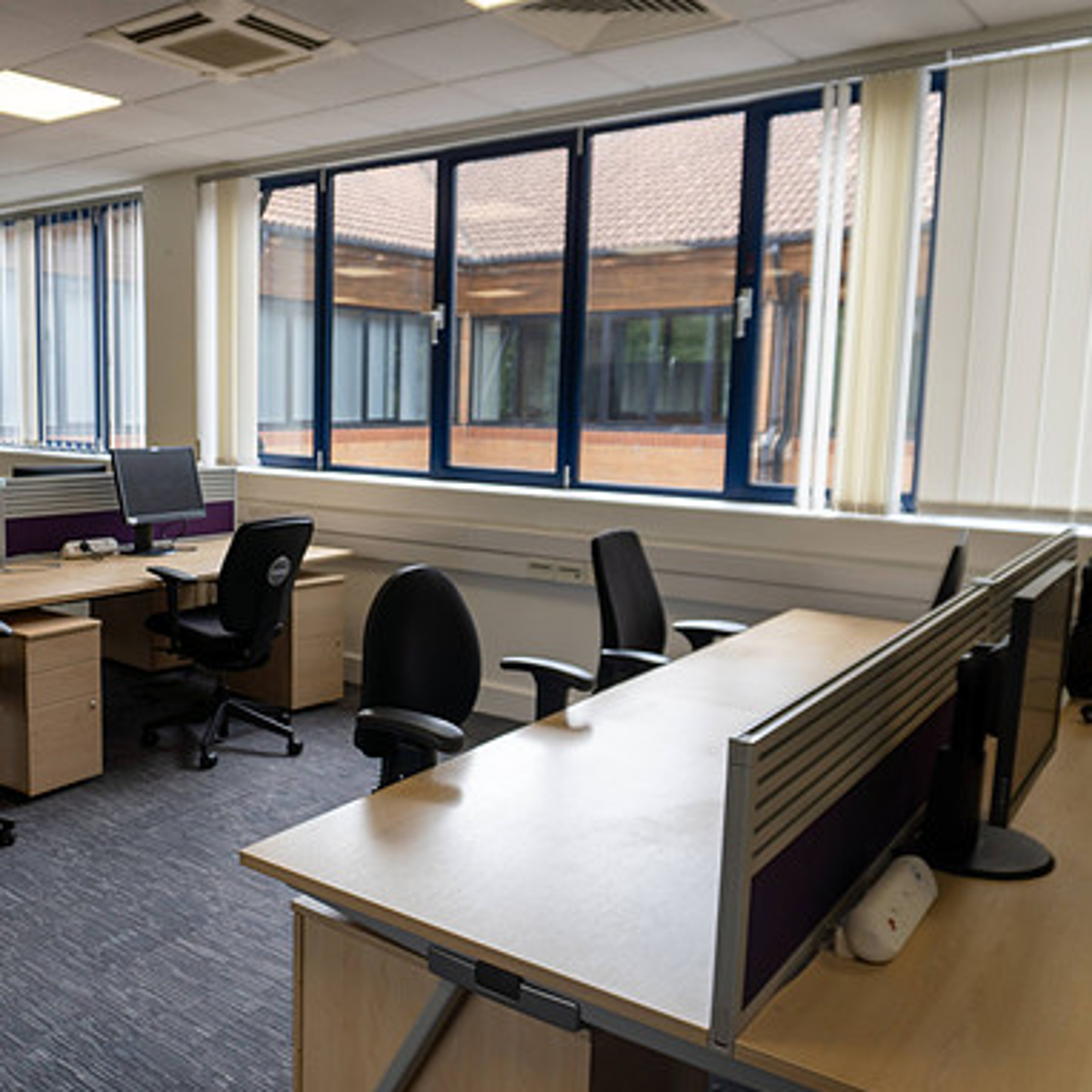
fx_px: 1106
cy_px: 550
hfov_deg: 51.4
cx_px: 349
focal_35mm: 31
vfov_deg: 52.5
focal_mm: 16
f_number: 4
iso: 100
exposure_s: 1/60
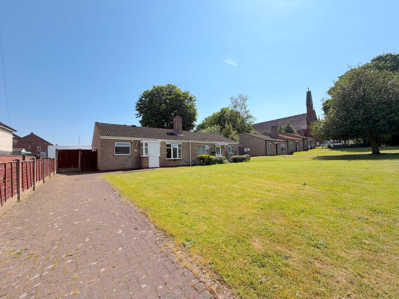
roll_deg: +1.2
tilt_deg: +2.5
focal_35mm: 14
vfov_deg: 85.7
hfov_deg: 102.1
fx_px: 161
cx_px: 200
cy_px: 150
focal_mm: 2.22
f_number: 2.2
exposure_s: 1/1125
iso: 20
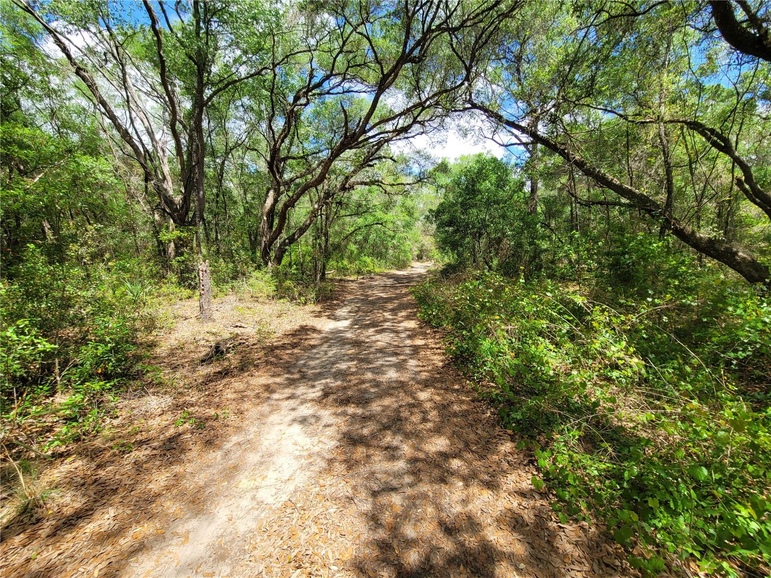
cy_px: 289
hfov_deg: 106.2
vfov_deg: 89.9
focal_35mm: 13
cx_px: 386
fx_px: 290
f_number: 2.2
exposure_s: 1/629
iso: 50
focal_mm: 2.2
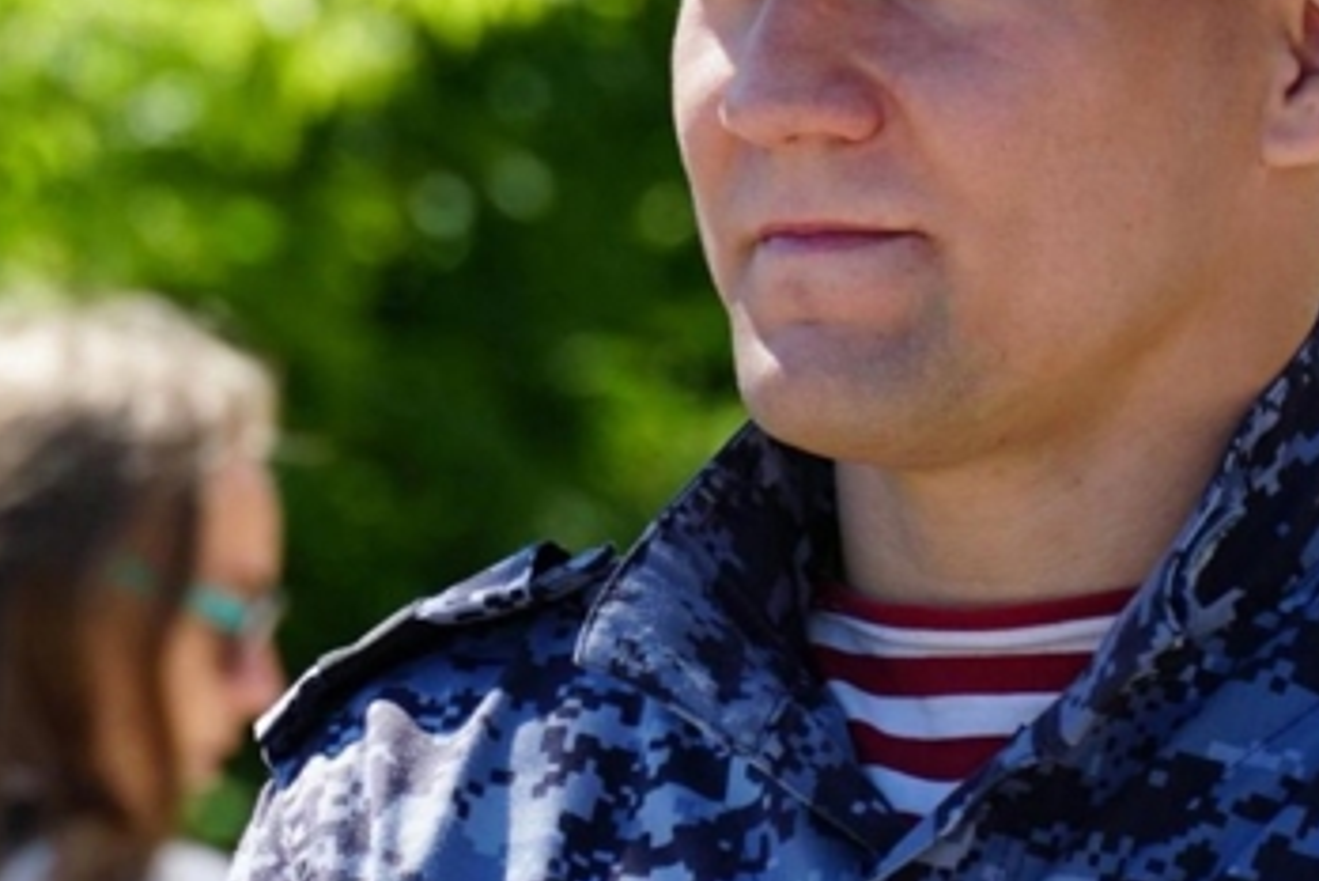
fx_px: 14184
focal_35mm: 387
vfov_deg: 3.6
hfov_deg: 5.3
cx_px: 648
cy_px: 250
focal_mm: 120
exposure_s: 1/200
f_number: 5.6
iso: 125
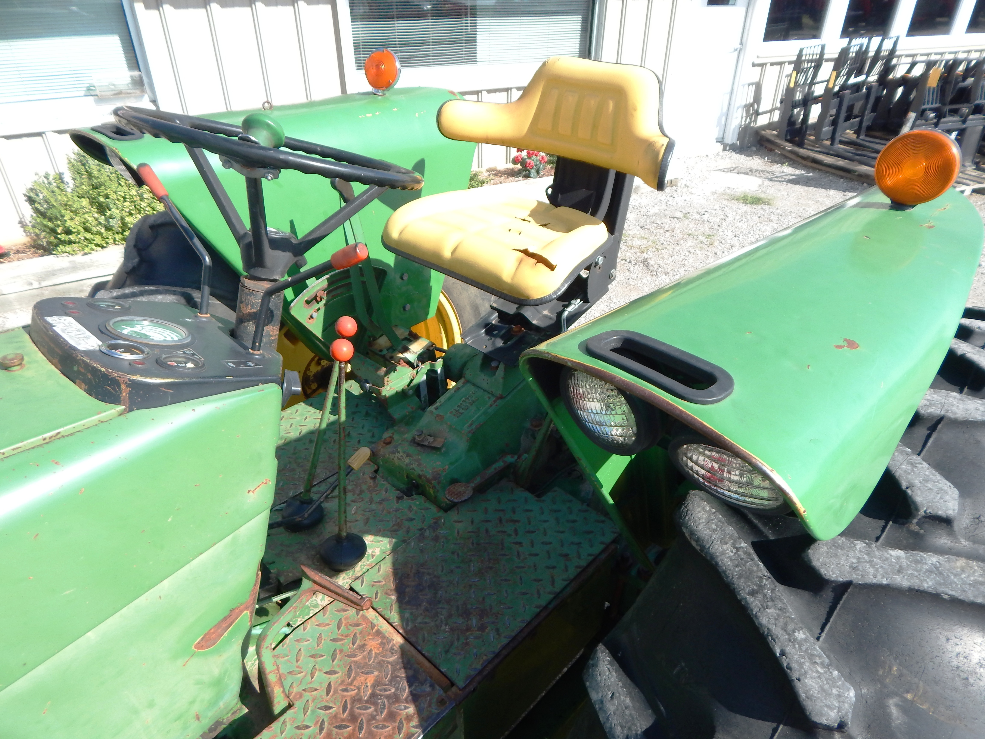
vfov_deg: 61.1
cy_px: 370
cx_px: 492
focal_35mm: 22
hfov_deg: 76.4
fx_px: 626
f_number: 3
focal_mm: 4
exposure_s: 1/800
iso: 125
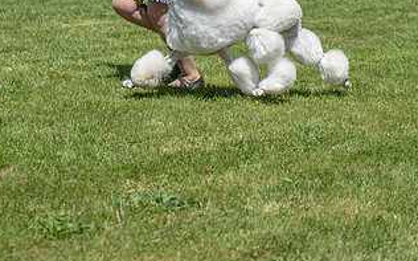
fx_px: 1491
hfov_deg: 15.9
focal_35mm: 131
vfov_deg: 9.9
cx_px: 241
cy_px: 18
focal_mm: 70
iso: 100
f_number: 4
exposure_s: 1/1000
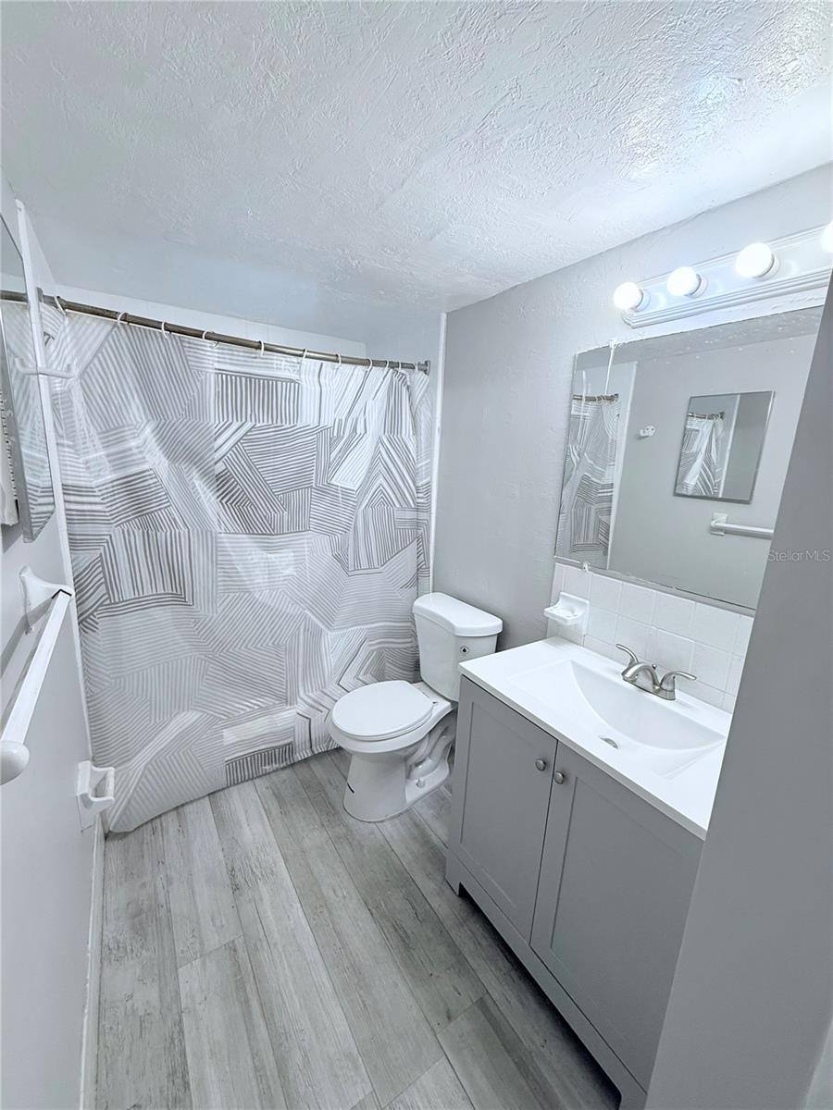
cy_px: 555
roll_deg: -2.8
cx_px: 416
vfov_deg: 102.1
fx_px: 449
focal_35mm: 14
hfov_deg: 85.7
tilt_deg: -11.8
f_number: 2.2
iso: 160
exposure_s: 1/120
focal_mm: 2.22
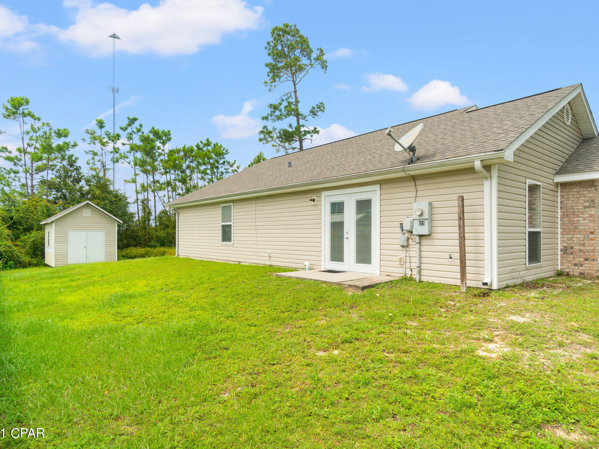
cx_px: 313
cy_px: 223
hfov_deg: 81.7
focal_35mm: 20
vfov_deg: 66.0
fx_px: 346
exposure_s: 1/30
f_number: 8
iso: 100
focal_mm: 12
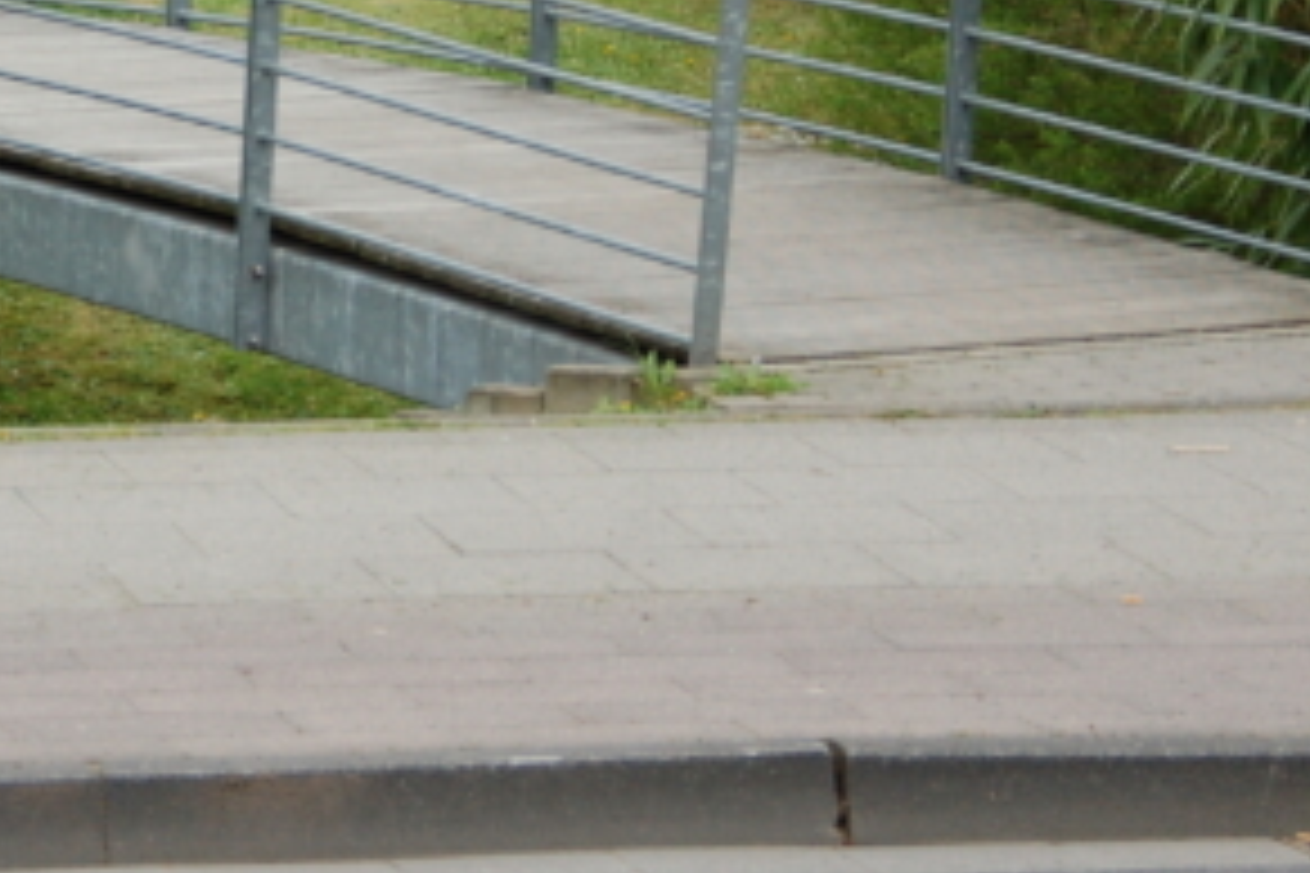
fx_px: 8595
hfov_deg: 8.7
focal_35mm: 236
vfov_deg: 5.8
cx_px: 119
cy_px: 43
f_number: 5.3
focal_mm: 65
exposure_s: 1/500
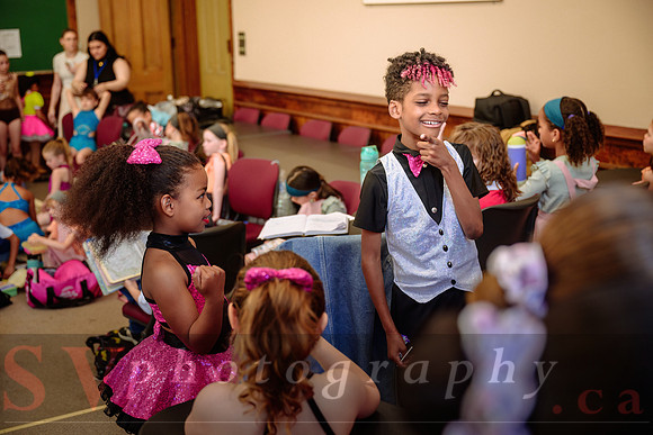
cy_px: 218
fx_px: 871
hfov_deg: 41.1
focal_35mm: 48
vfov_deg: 28.1
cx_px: 326
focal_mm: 48
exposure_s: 1/125
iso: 320
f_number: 3.2
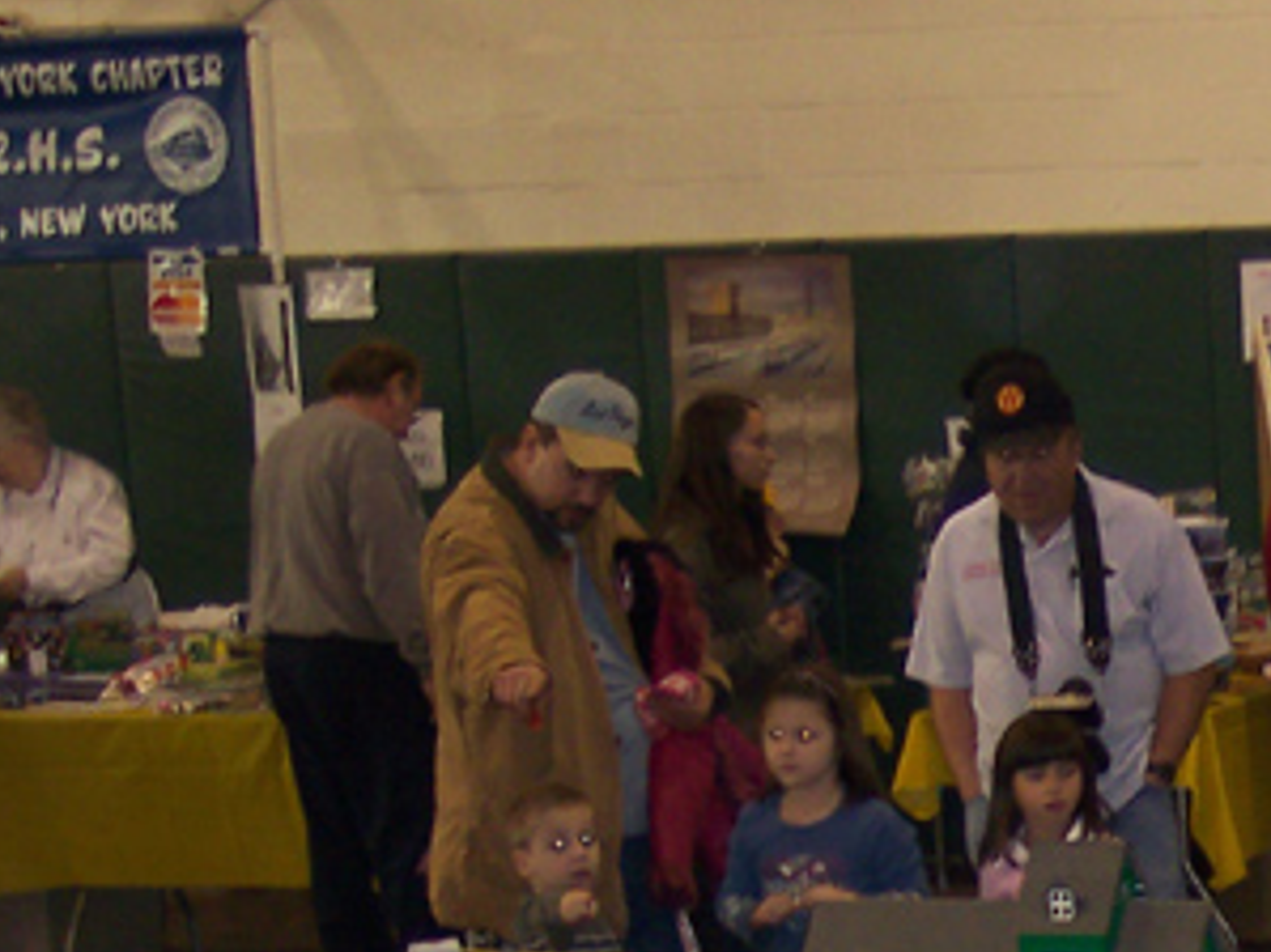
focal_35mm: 127
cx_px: 1734
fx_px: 4661
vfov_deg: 11.1
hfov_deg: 14.7
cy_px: 1494
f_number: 2.8
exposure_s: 1/30
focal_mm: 8
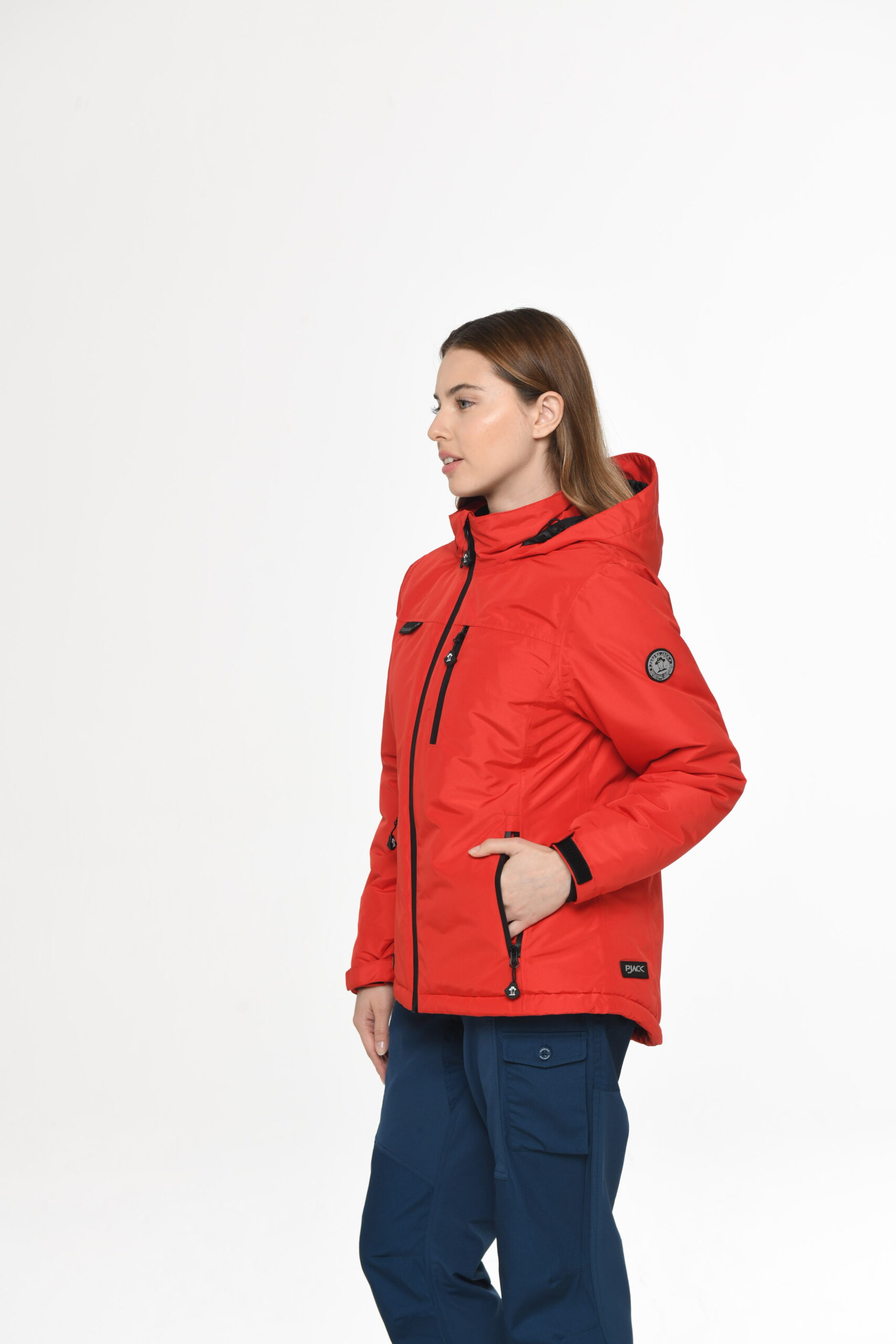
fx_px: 2613
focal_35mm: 70
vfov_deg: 28.8
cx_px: 448
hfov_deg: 19.5
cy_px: 672
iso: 100
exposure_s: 1/160
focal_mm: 70
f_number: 9
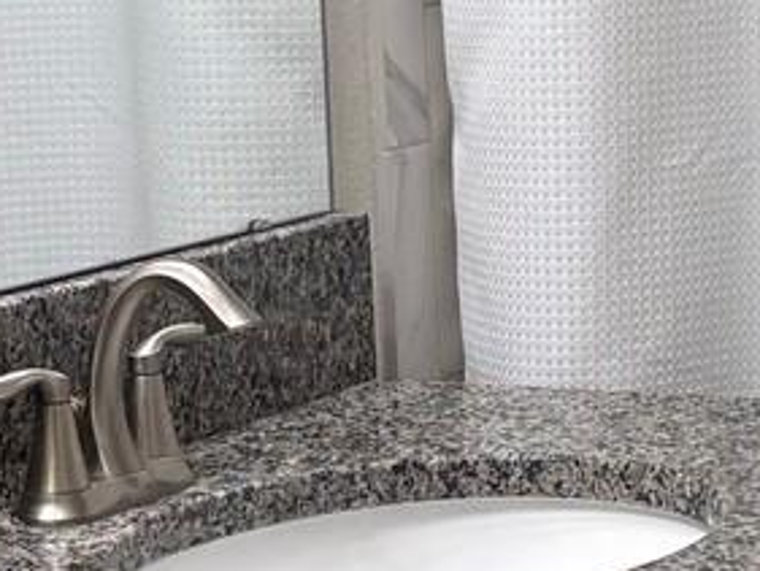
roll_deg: +1.9
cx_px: 679
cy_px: 276
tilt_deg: -8.2
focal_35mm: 148
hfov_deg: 13.2
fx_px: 3251
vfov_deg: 10.0
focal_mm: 5.96
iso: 80
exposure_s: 1/120
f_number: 1.6
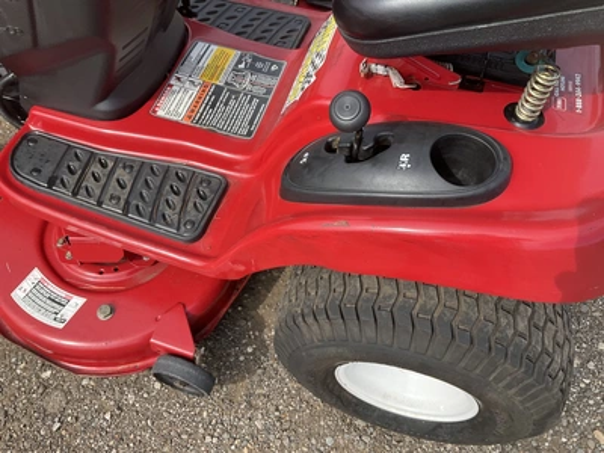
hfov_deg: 61.7
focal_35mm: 29
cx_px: 302
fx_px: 506
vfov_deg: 48.2
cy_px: 226
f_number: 1.8
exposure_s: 1/691
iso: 25
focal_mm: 3
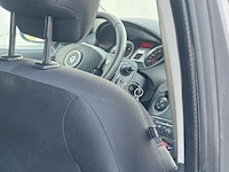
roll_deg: +0.6
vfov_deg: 19.9
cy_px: 169
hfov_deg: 22.3
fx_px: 476
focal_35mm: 72
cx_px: -113
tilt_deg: -20.1
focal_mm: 6.76
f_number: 1.78
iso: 200
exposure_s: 1/121
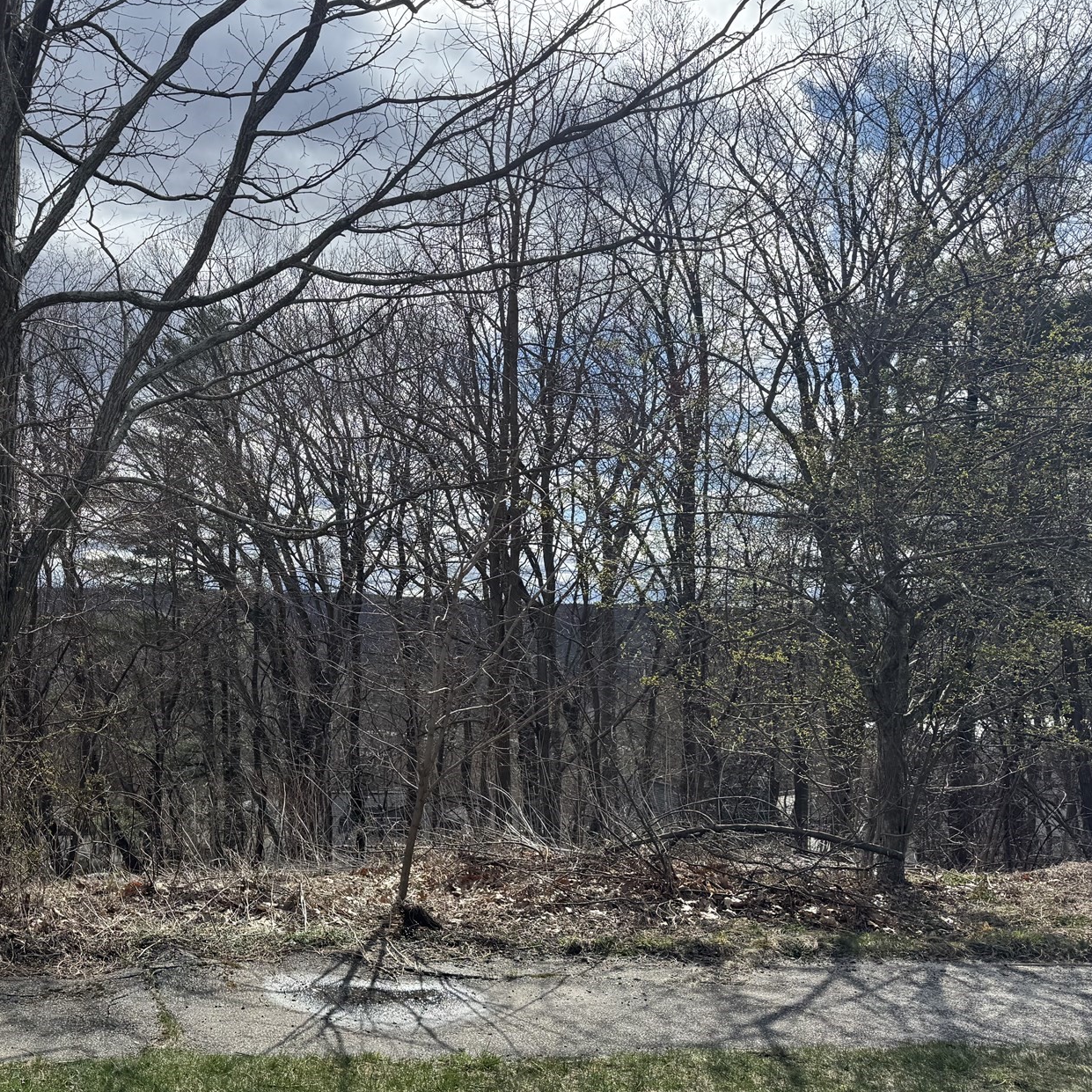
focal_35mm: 35
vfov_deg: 47.2
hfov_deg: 45.9
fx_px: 1249
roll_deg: -3.2
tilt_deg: +1.6
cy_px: 601
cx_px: 306
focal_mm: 6.76
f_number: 1.78
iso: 80
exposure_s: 1/4310
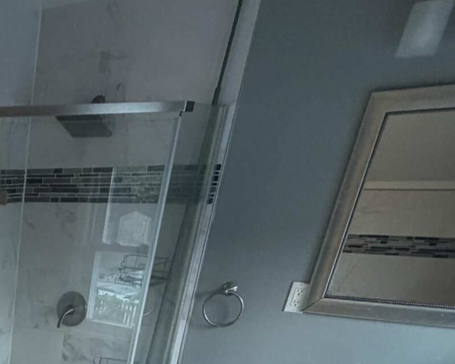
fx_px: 593
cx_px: -102
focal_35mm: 44
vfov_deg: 25.9
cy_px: 538
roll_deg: +1.5
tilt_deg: -32.0
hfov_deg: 33.5
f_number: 2.2
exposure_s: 1/60
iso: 250
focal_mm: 2.22
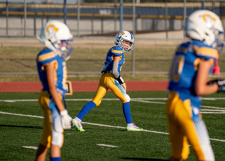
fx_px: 1906
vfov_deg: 4.8
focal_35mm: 298
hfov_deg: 6.8
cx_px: 125
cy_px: 66
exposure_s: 1/5000
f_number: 2.8
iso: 200
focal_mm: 200
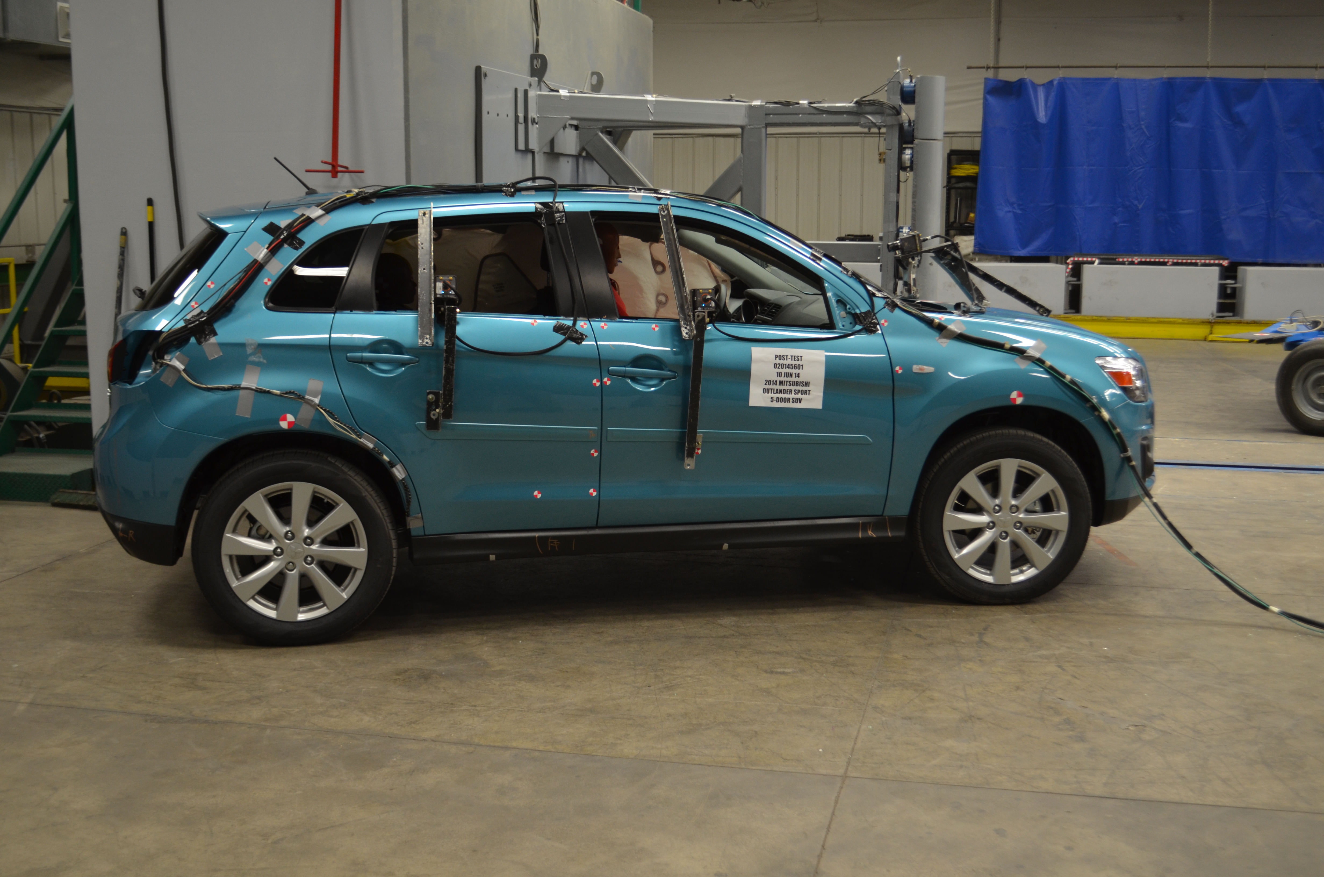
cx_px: 662
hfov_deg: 49.6
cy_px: 438
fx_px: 1431
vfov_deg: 34.1
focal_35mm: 39
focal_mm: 26
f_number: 4.2
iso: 400
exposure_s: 1/80
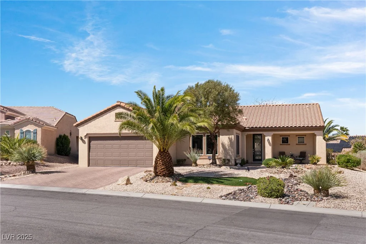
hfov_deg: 55.8
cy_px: 122
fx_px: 346
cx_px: 183
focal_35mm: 34
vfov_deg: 38.9
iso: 640
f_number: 5
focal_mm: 23
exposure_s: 1/5000
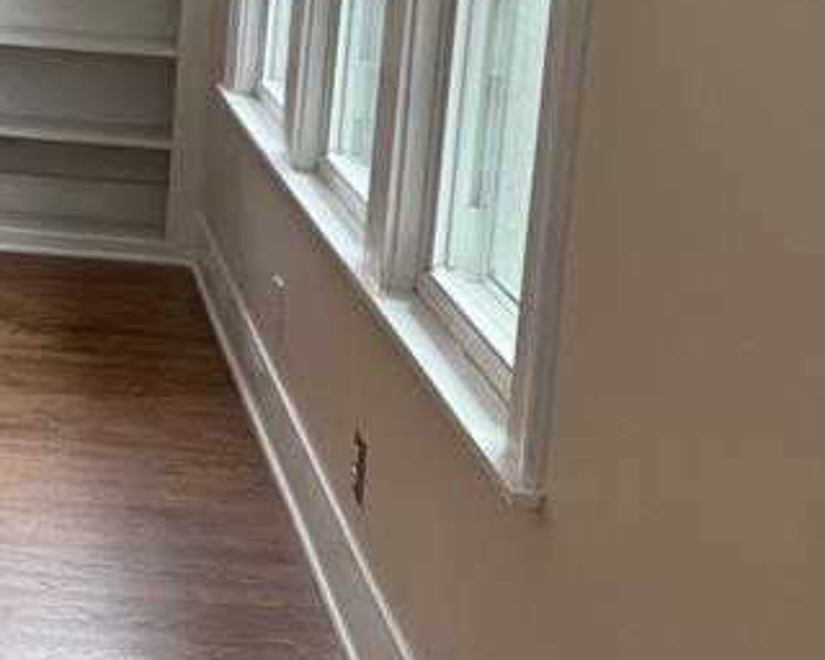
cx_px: -206
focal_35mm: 75
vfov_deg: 19.8
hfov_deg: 23.0
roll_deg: -2.6
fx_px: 1831
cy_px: 5
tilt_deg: -8.2
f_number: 1.78
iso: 200
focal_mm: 6.76
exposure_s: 1/118
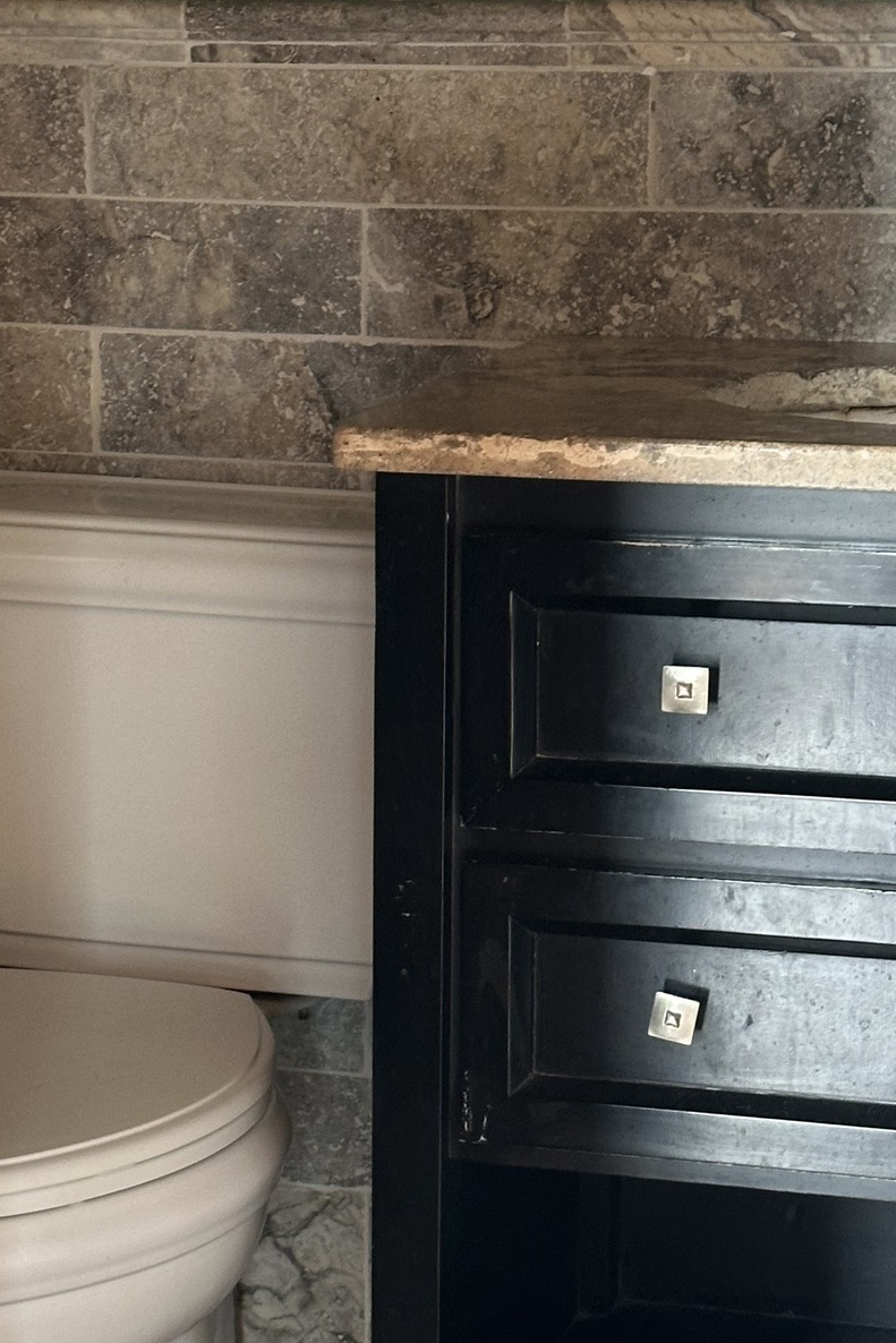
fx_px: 3620
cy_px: 938
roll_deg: -0.3
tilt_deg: -14.2
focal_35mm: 97
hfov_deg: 14.1
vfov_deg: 20.9
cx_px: 417
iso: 200
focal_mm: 6.86
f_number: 1.78
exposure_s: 1/60
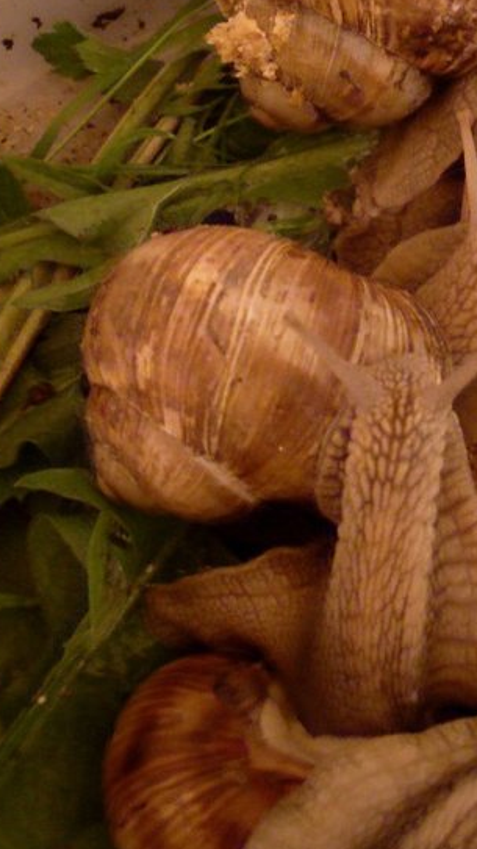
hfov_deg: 19.6
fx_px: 1373
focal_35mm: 61
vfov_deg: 33.8
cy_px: 235
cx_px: 346
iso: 200
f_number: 3
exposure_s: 1/2
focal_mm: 6.3
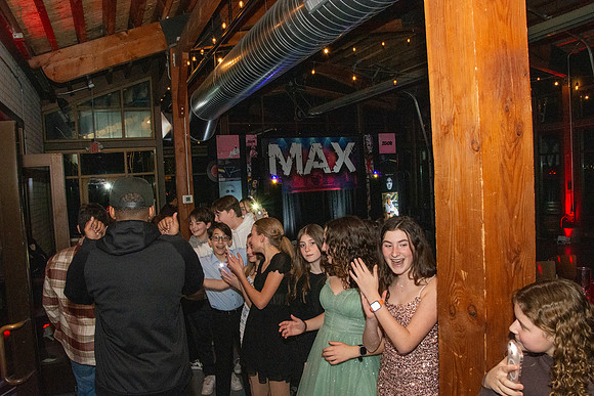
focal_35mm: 27
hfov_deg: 67.4
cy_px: 198
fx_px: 446
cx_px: 297
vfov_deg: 48.0
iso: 4000
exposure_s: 1/160
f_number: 9
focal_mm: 18
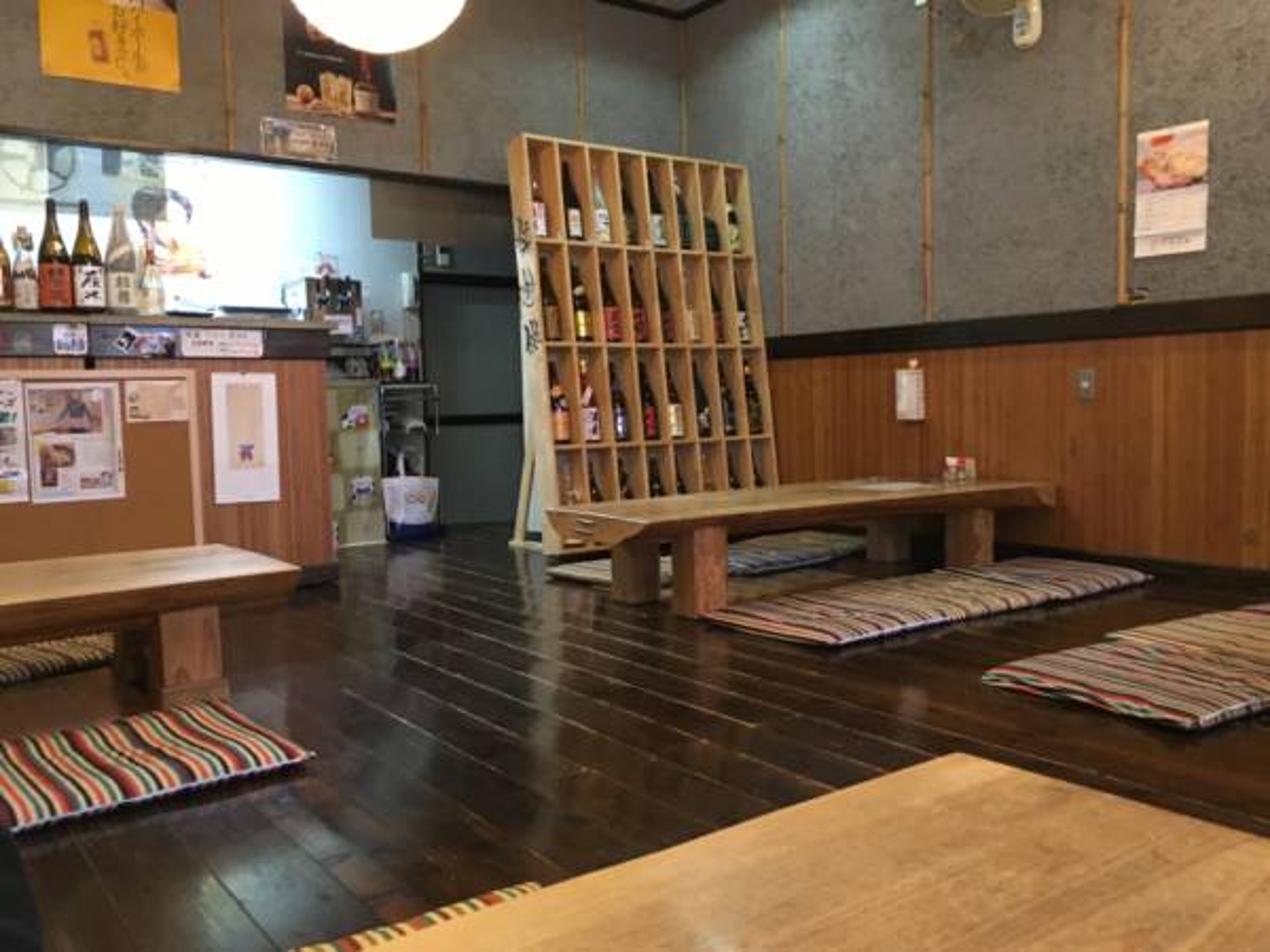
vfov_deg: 48.2
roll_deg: +1.5
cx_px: 635
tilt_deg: -3.6
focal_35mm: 29
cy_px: 476
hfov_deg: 61.7
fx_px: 1064
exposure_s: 1/24
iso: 200
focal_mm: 4.15
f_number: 2.2
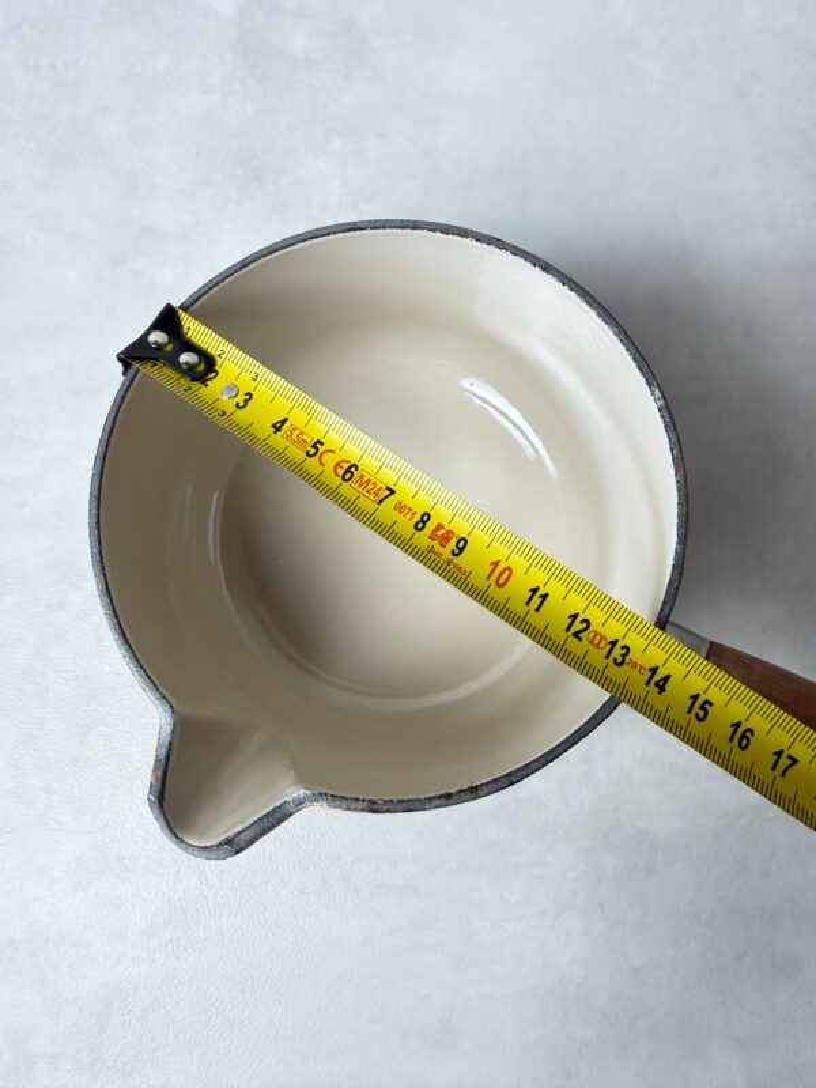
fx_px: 754
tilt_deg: -78.7
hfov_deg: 56.8
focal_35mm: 24
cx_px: 408
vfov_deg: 71.6
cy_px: 544
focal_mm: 2.22
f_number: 2.2
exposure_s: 1/100
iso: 320
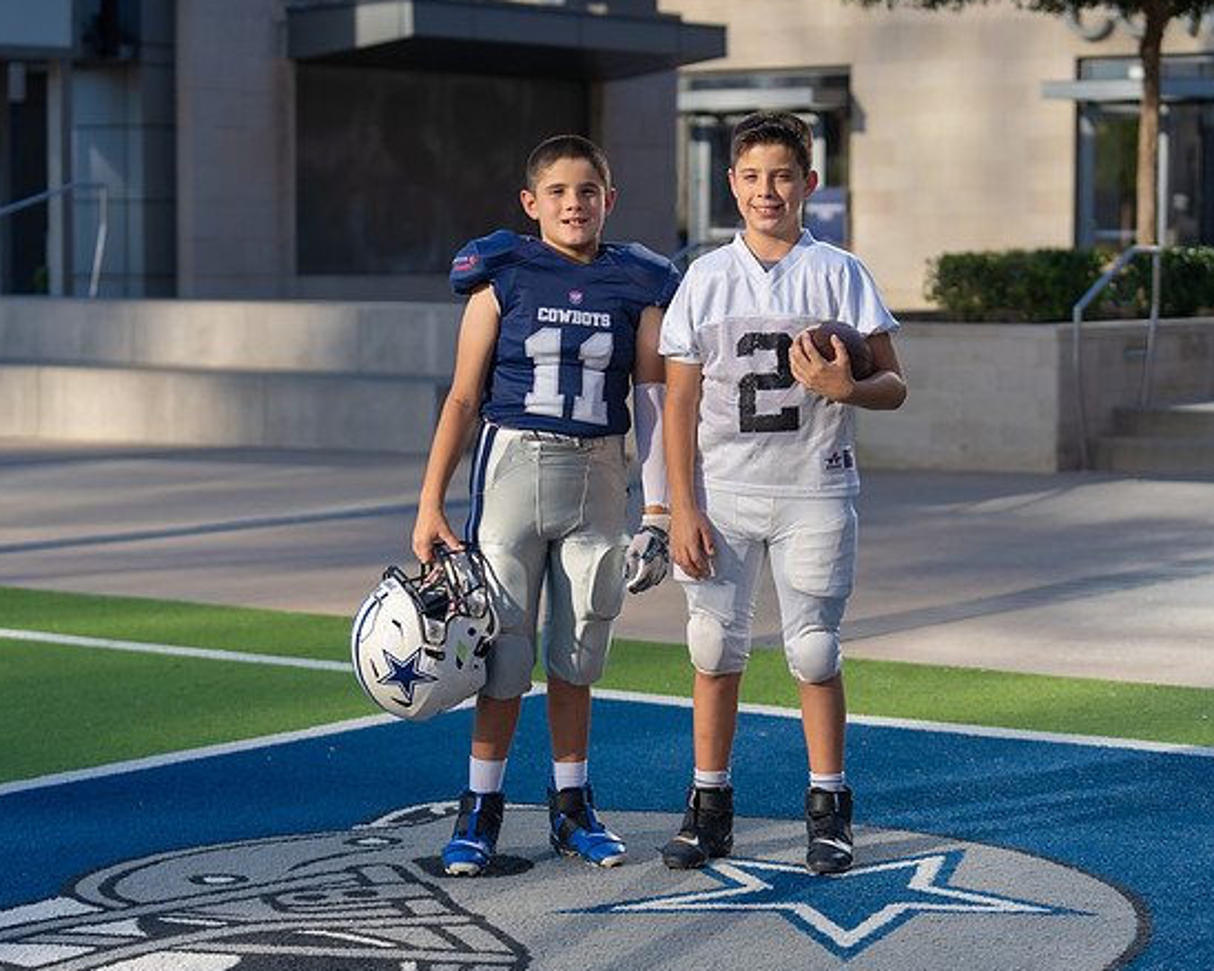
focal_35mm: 81
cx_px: 640
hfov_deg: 23.6
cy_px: 486
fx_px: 2909
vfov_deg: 18.9
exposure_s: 1/640
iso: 100
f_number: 3.2
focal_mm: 70
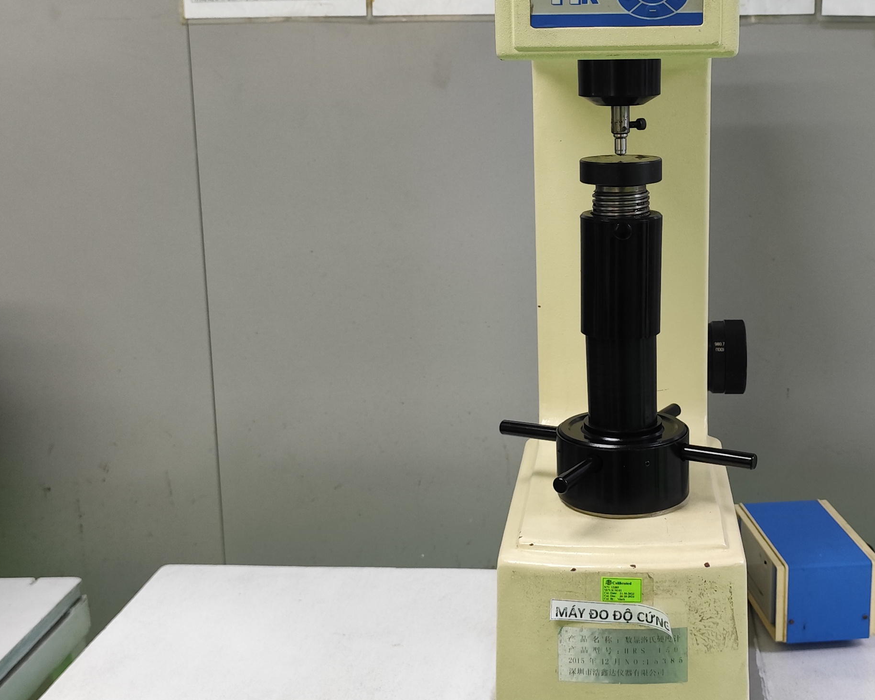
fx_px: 1295
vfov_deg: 30.2
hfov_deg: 37.0
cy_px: 313
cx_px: 562
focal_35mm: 50
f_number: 1.65
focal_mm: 6.14
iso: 1000
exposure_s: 1/100
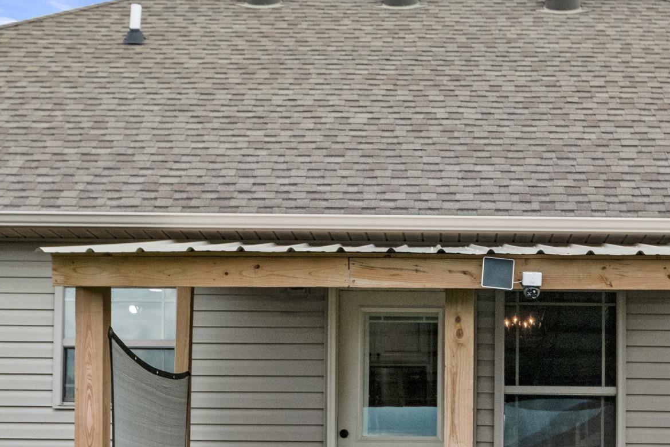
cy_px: 450
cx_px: 460
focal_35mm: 77
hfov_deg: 26.1
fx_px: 1433
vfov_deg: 17.3
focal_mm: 24
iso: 800
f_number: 7.1
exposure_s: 1/800
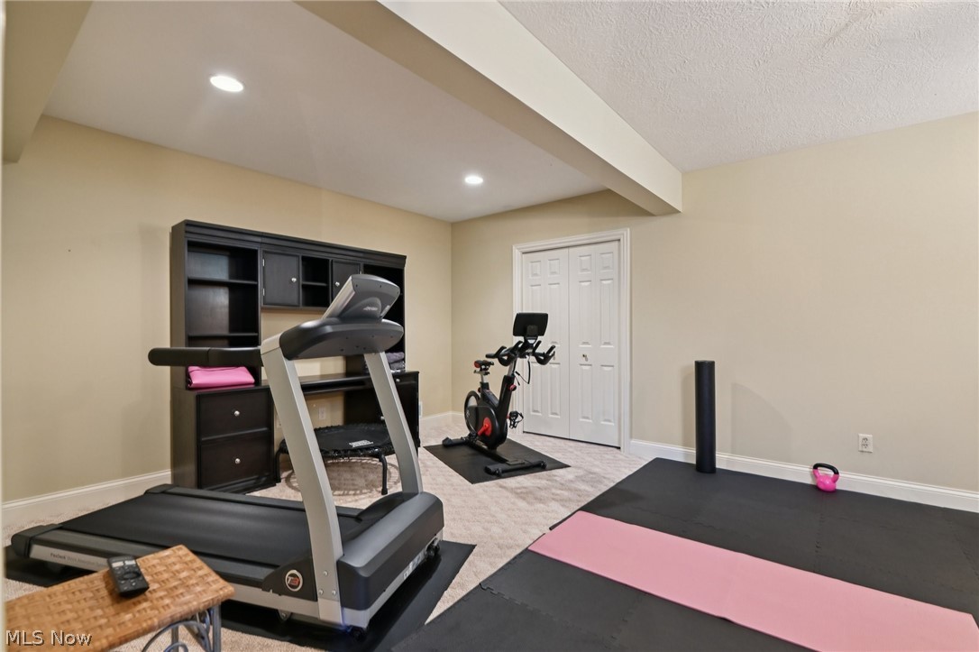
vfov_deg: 73.7
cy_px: 326
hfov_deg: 96.8
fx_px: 435
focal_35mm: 16
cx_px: 490
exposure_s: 1/13
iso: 1000
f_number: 6.3
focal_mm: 16
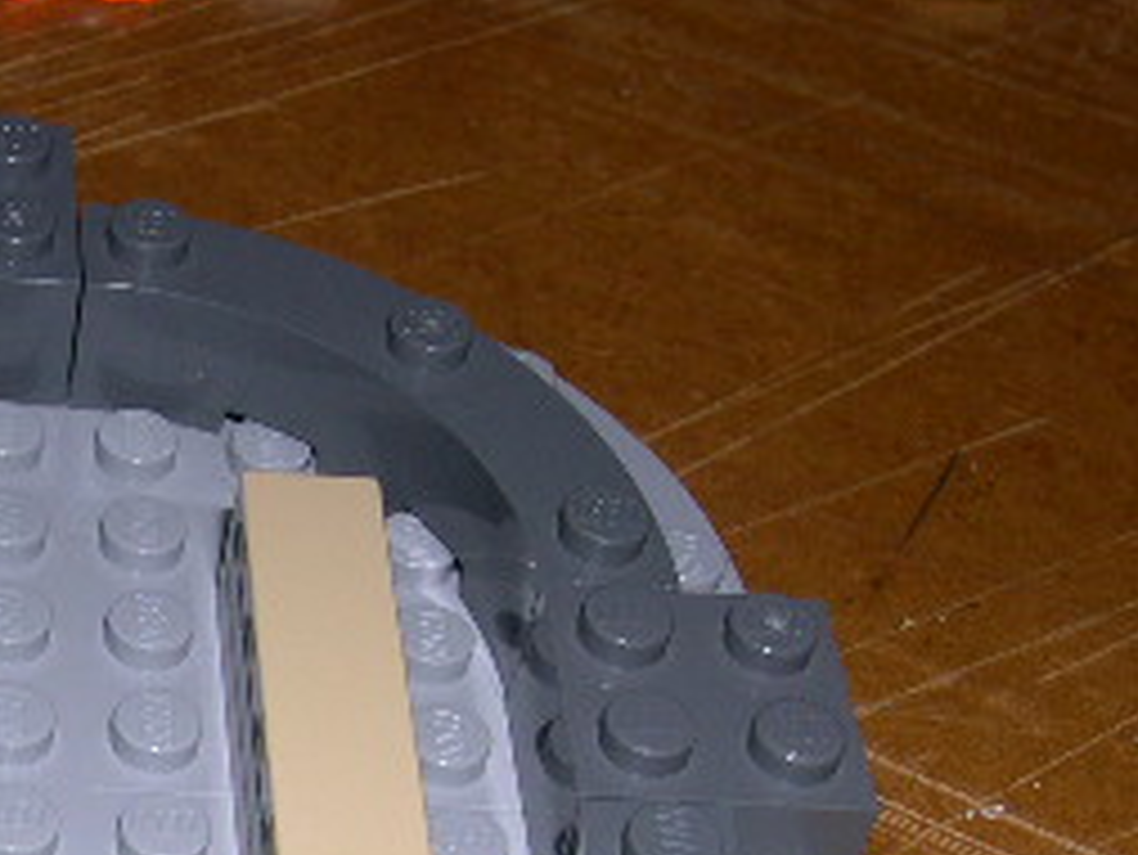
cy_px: 846
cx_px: -148
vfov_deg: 15.2
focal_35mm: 96
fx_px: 3157
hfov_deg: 19.5
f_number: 7.6
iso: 100
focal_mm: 8
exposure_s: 1/60
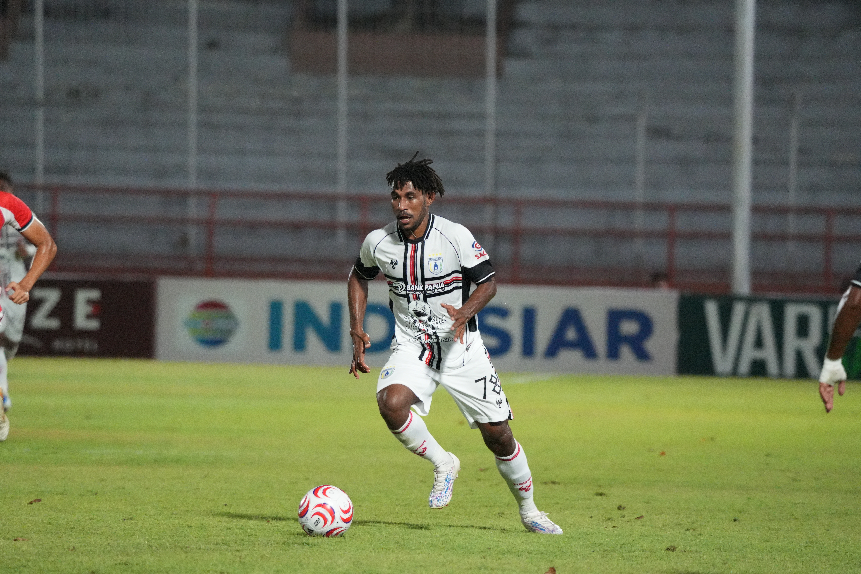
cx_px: 430
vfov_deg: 3.4
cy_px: 287
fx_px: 9566
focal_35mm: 400
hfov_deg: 5.2
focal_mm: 400
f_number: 6.3
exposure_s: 1/1000
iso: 12800
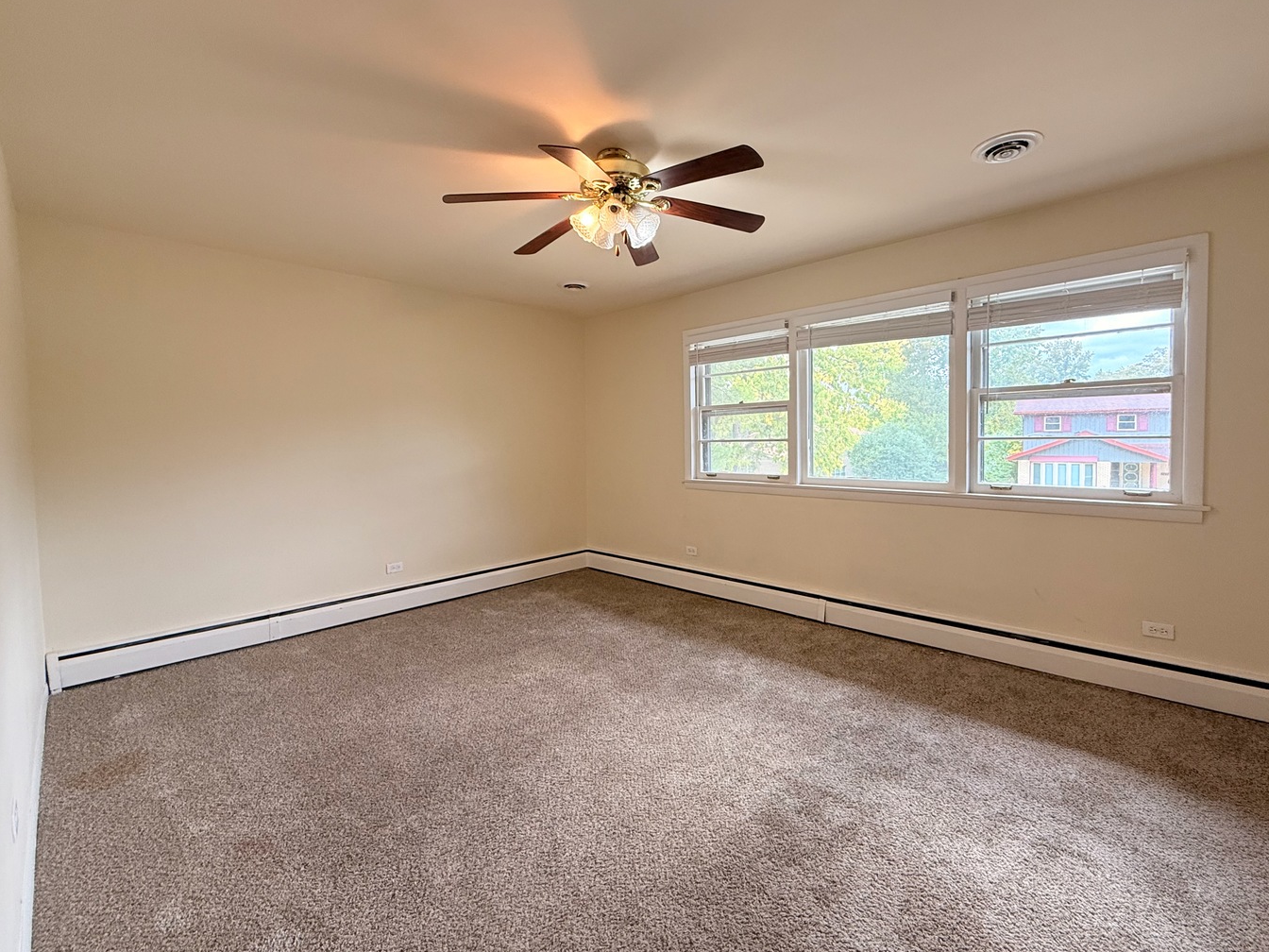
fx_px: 550
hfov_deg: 98.0
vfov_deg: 81.7
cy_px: 462
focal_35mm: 15
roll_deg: -0.3
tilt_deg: -0.9
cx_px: 679
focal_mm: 2.22
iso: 125
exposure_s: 1/99
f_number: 2.2
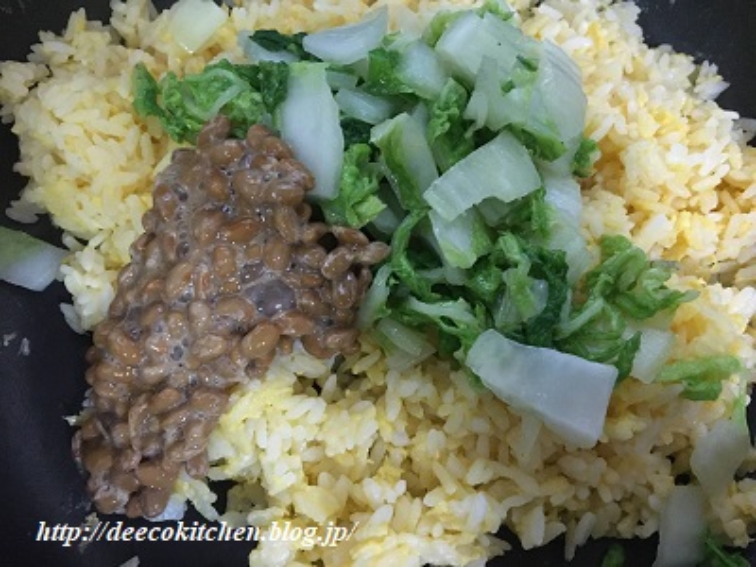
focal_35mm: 29
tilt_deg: -68.5
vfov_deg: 48.2
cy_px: 284
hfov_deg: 61.7
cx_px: 378
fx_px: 633
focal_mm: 4.15
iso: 320
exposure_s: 1/15
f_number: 2.2
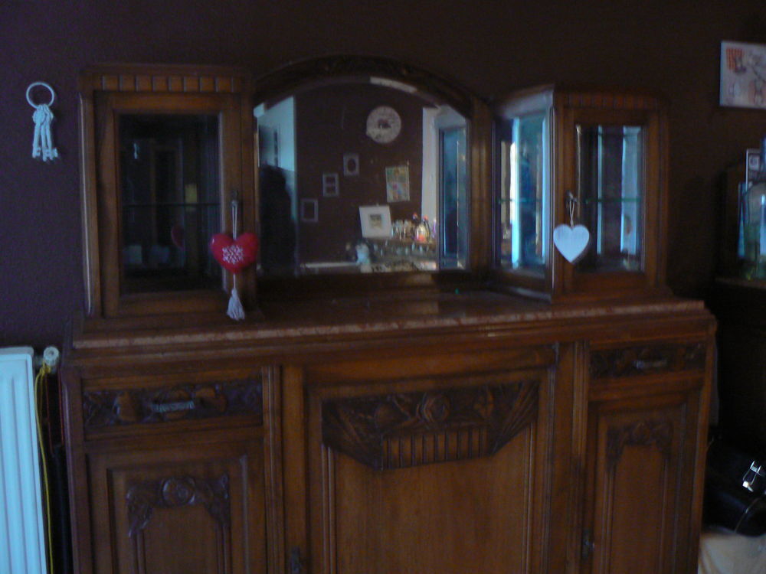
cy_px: 287
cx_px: 383
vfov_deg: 39.7
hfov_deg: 51.4
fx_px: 797
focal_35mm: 36
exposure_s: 1/4
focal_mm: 6
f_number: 2.8
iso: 200
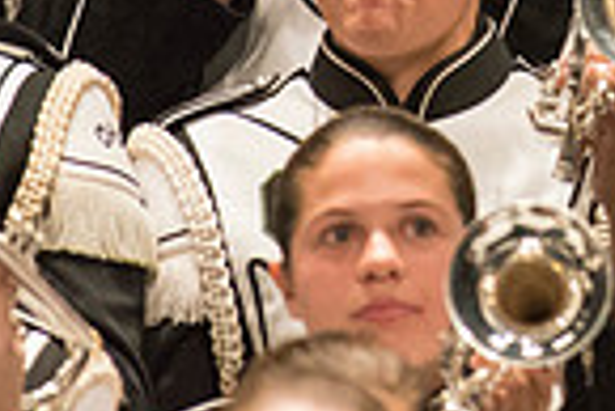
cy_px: -282
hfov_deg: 0.9
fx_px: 40921
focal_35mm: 2393
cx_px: 662
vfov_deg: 0.6
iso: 4000
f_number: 5.6
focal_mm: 600
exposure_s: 1/320
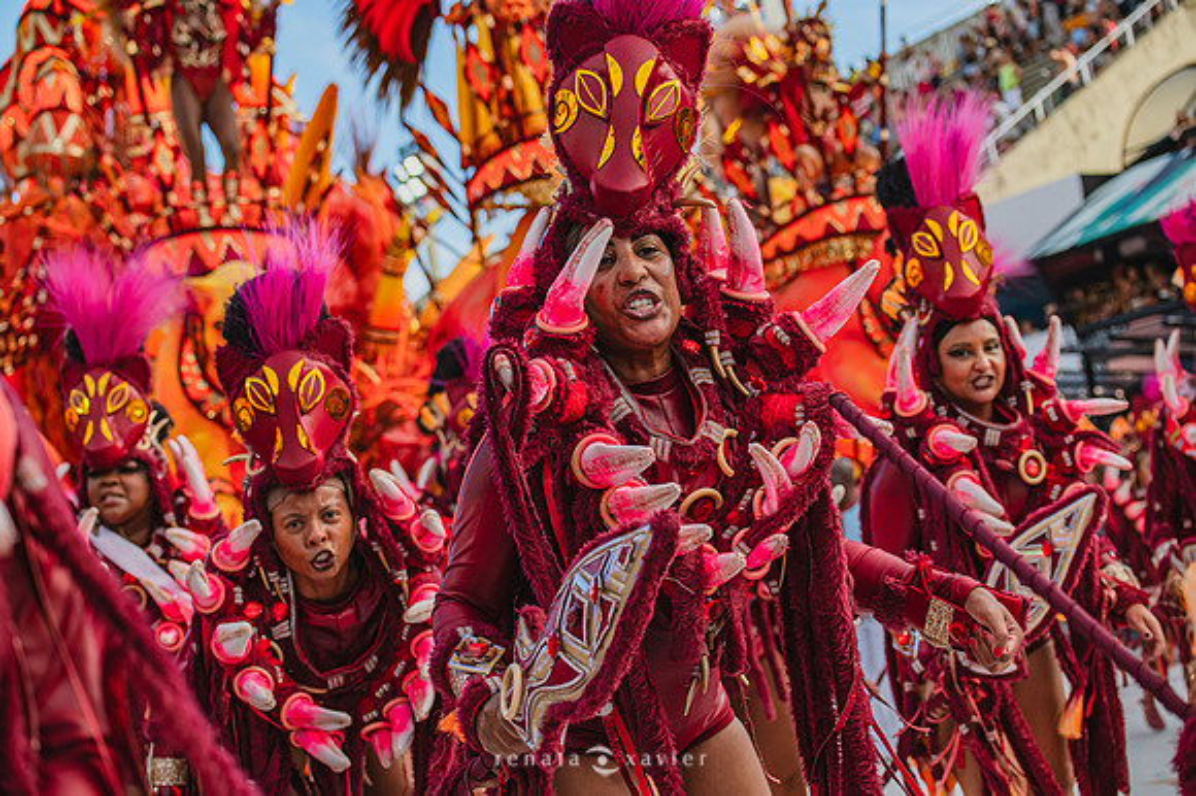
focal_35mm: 70
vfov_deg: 19.4
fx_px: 2324
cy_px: 398
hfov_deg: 28.9
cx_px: 598
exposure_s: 1/1600
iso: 640
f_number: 5.6
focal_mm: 70
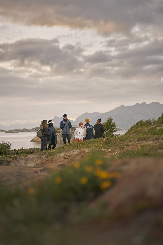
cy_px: 122
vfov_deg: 31.9
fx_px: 428
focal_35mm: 63
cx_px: 82
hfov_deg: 21.6
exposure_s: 1/250
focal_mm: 63
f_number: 2.8
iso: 400
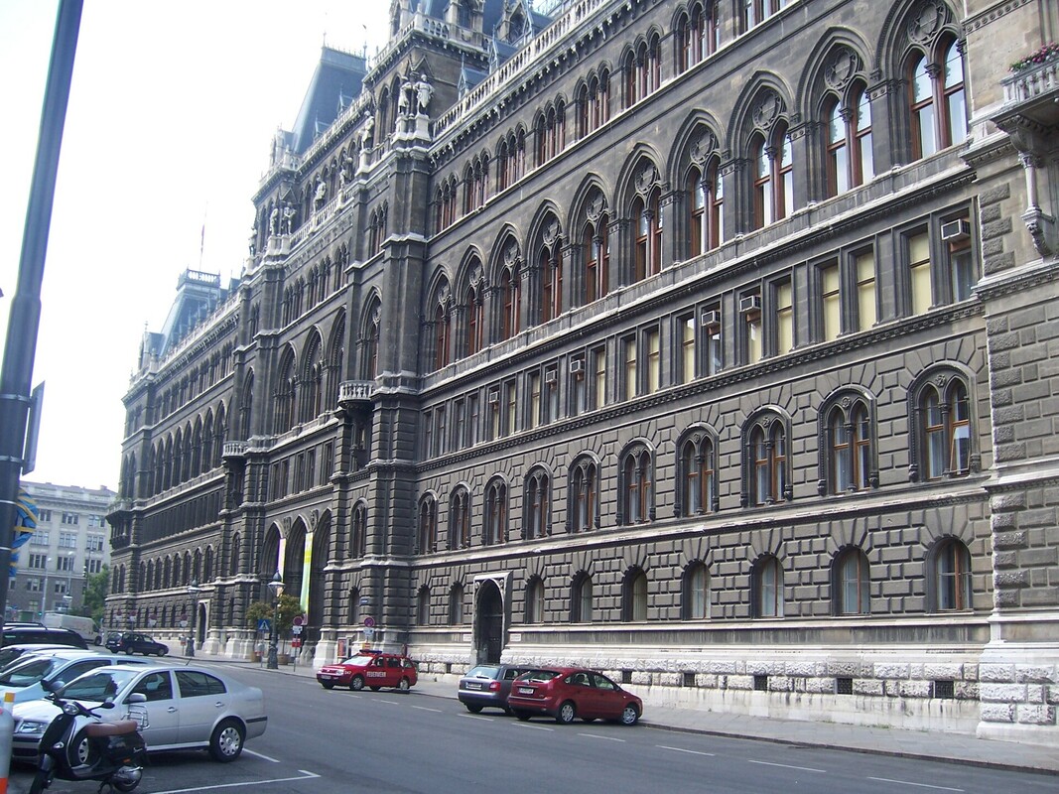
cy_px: 397
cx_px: 530
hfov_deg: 51.4
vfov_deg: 39.6
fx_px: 1101
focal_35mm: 36
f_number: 2.8
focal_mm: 6.2
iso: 80
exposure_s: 1/320
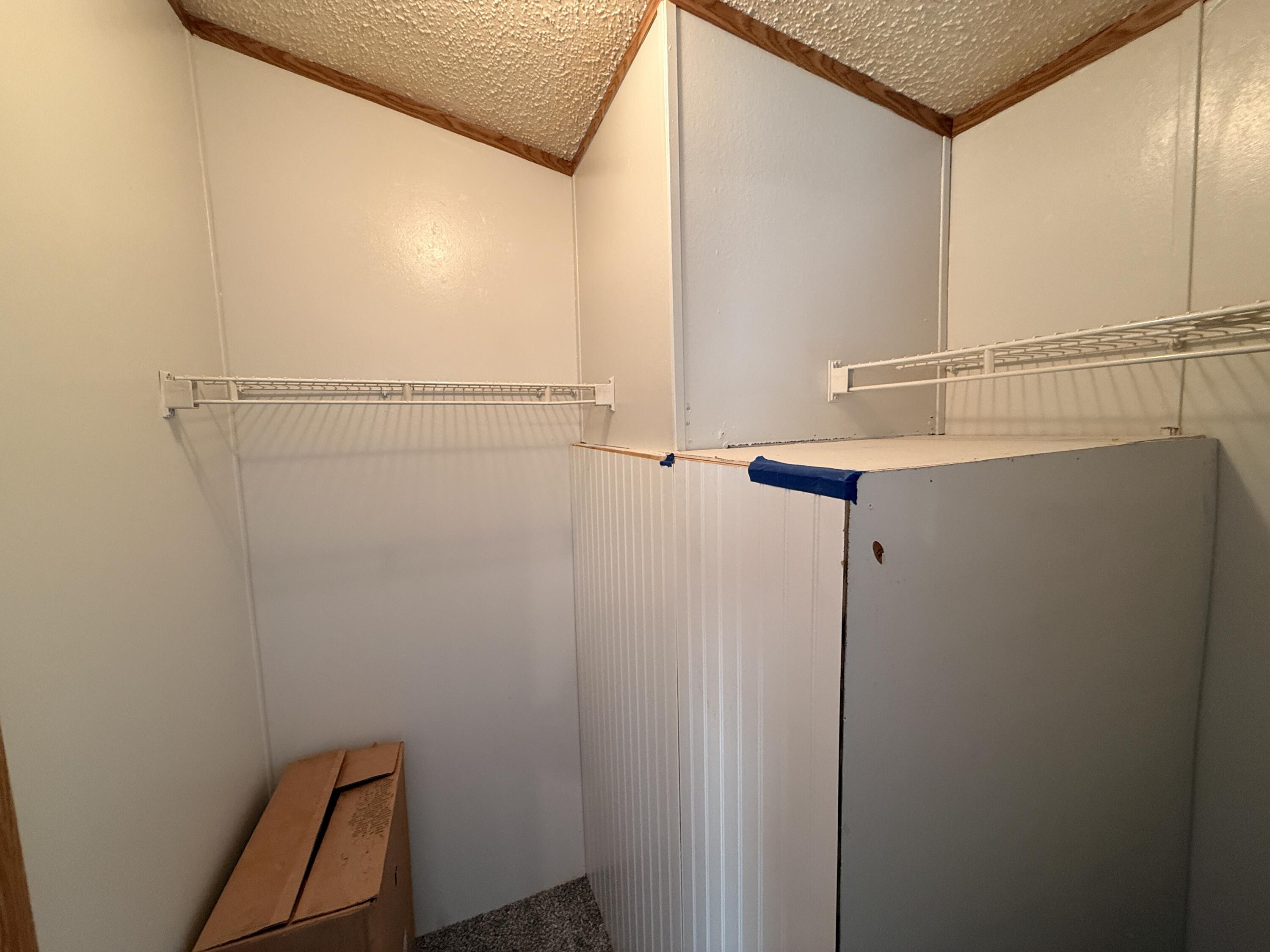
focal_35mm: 14
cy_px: 476
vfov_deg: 85.7
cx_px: 635
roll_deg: +1.0
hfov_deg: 102.1
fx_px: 514
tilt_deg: -5.3
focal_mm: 2.22
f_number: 2.2
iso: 200
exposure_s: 1/60
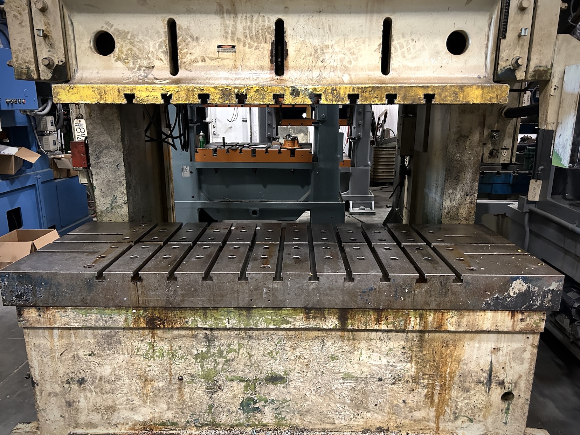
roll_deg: +1.4
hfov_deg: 67.3
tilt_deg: -14.4
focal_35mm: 26
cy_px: 218
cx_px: 290
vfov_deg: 53.1
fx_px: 436
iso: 640
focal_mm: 5.7
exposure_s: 1/40
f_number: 1.5
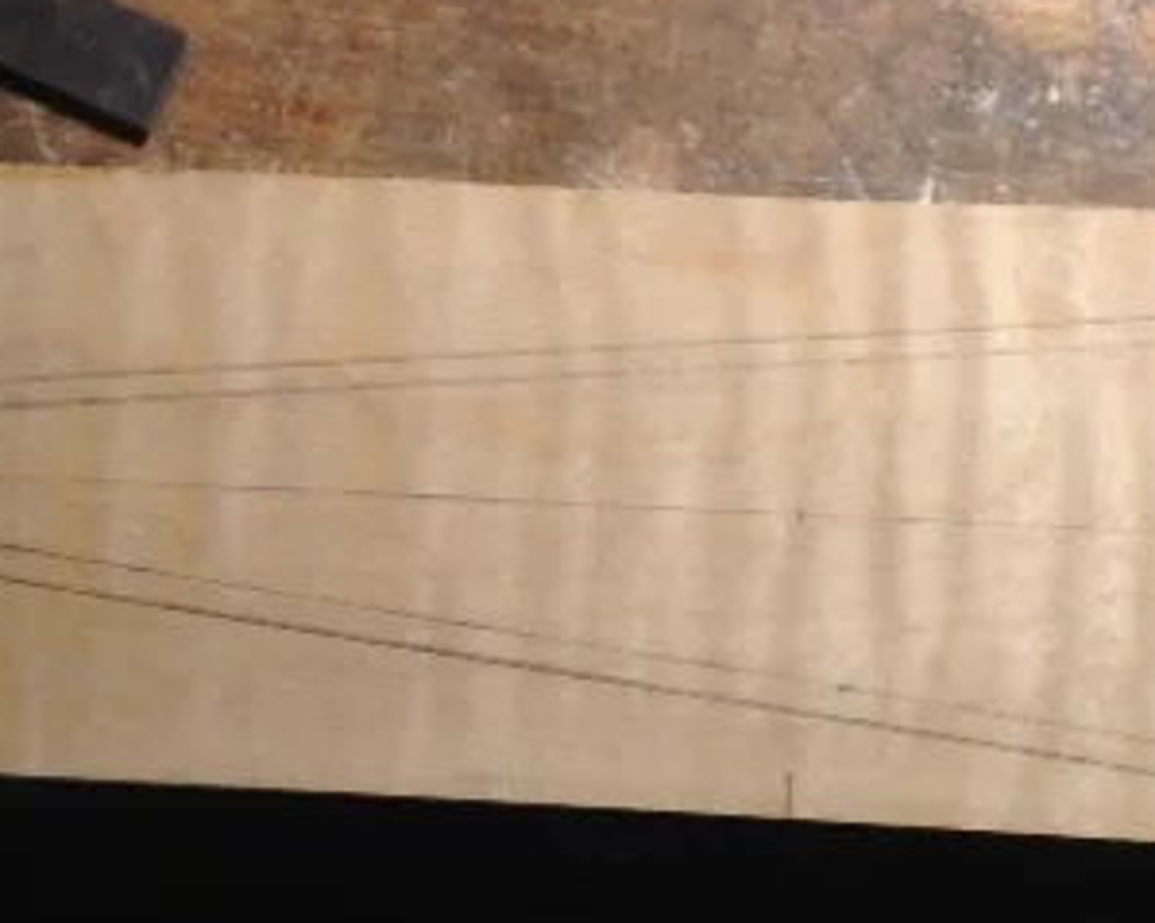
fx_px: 2495
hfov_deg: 25.3
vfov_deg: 20.9
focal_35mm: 73
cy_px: 541
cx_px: 1024
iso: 50
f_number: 2.4
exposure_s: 1/40
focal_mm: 4.28
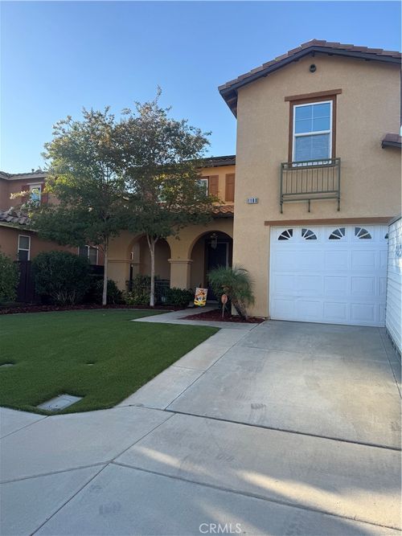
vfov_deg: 71.6
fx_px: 372
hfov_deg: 56.8
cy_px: 268
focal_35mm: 24
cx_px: 201
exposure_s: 1/1311
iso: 80
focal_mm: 6.76
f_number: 1.78
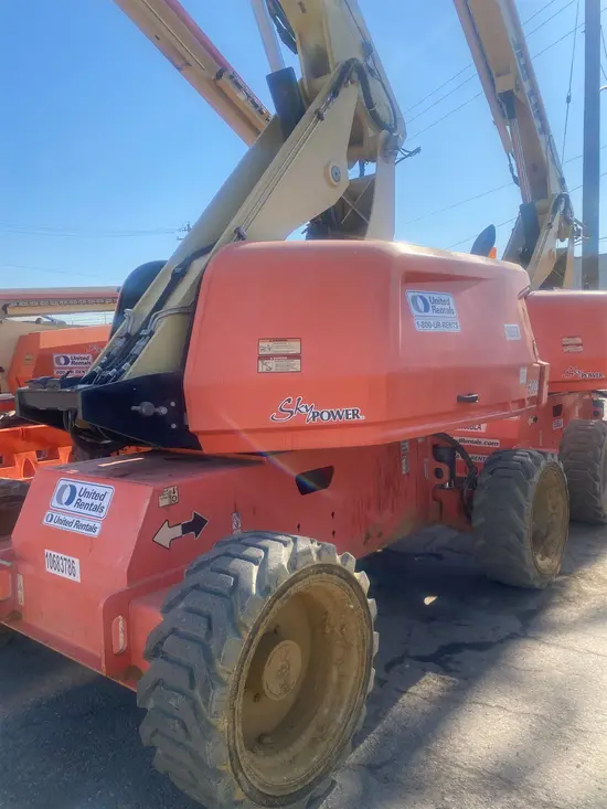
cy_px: 404
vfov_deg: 67.3
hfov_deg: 53.1
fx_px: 608
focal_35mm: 26
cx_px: 304
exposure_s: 1/2028
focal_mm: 4.25
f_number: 1.8
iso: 32
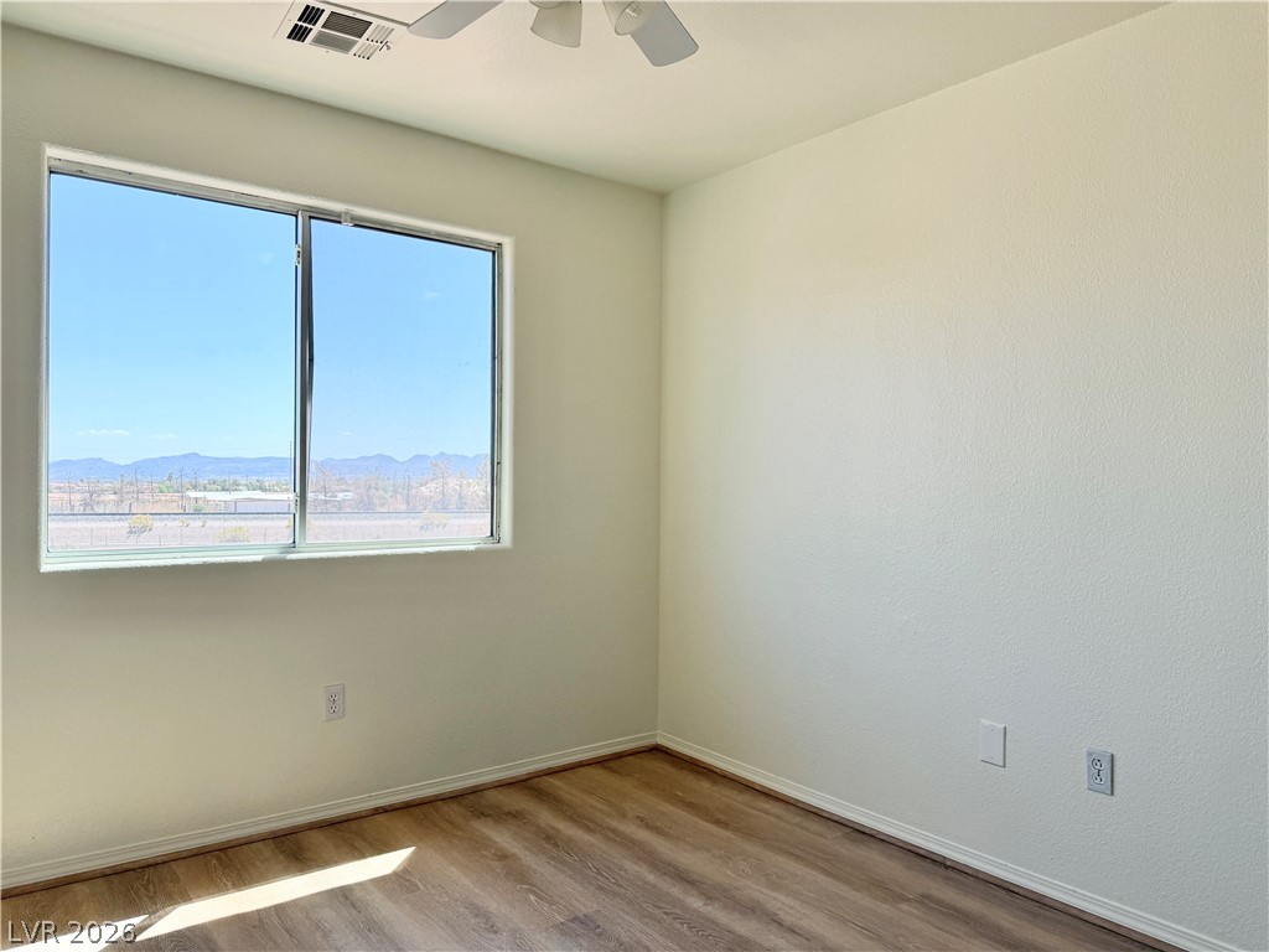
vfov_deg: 56.8
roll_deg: -1.5
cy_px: 476
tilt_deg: -0.6
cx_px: 634
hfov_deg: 71.6
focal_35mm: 24
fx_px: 880
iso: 100
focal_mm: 6.76
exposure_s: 1/1337
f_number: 1.78
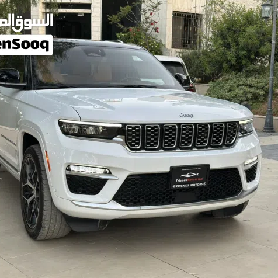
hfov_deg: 30.0
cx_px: 141
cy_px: 140
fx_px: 518
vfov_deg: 30.0
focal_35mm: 57
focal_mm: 6.86
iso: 100
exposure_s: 1/244
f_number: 1.78
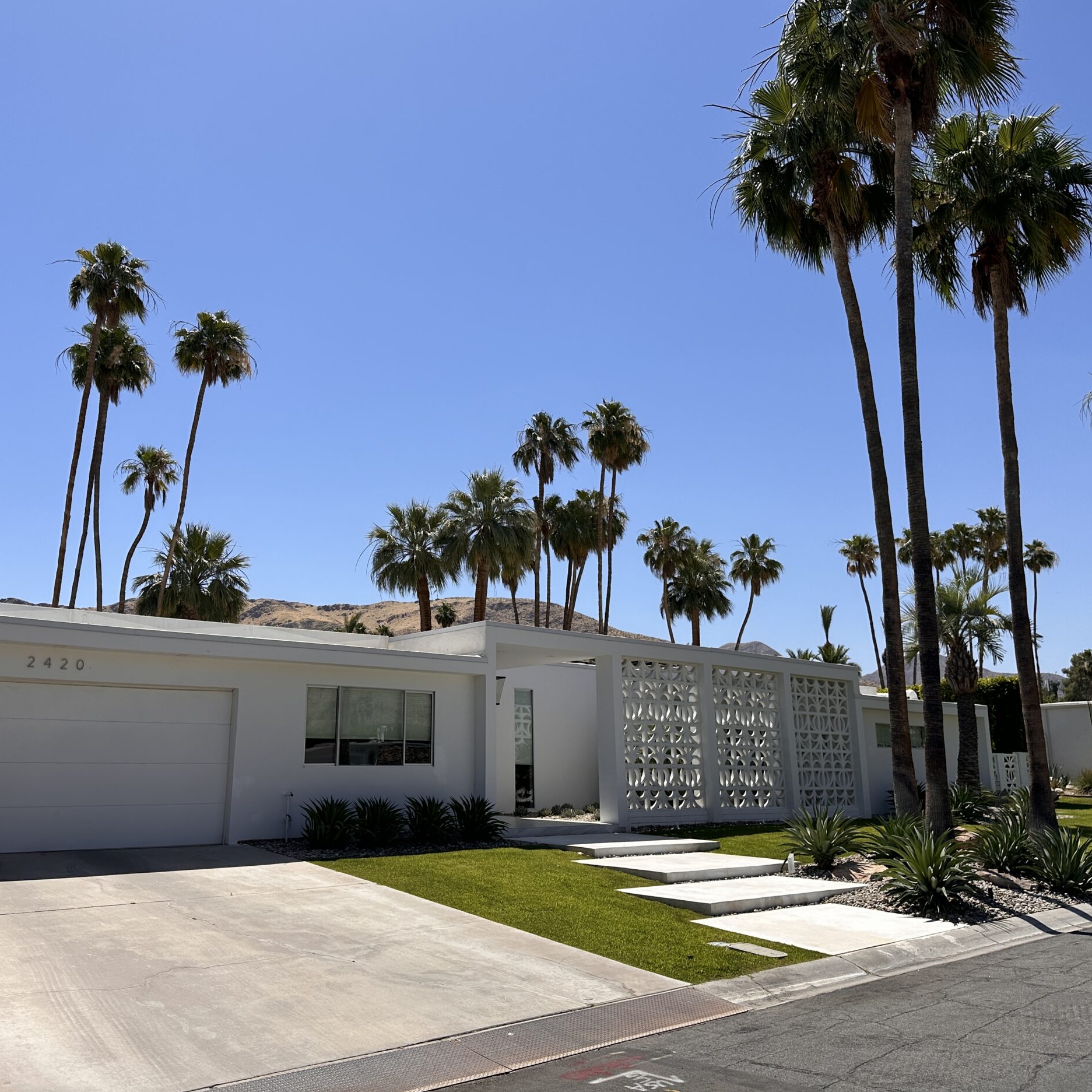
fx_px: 1035
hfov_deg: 55.5
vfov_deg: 55.6
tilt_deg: +12.6
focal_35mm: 29
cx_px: 497
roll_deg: -0.9
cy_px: 533
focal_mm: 6.86
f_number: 1.78
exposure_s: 1/7576
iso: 80
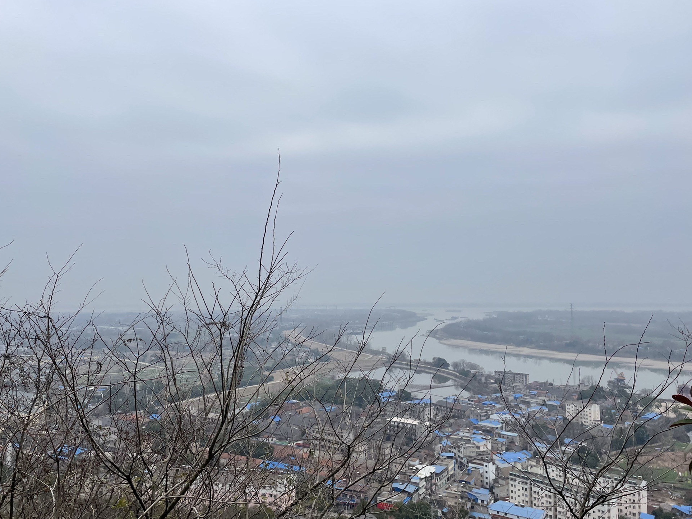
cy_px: 265
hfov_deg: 65.3
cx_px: 343
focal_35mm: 27
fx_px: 540
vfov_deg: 51.3
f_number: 1.6
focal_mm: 4.2
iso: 32
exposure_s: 1/882
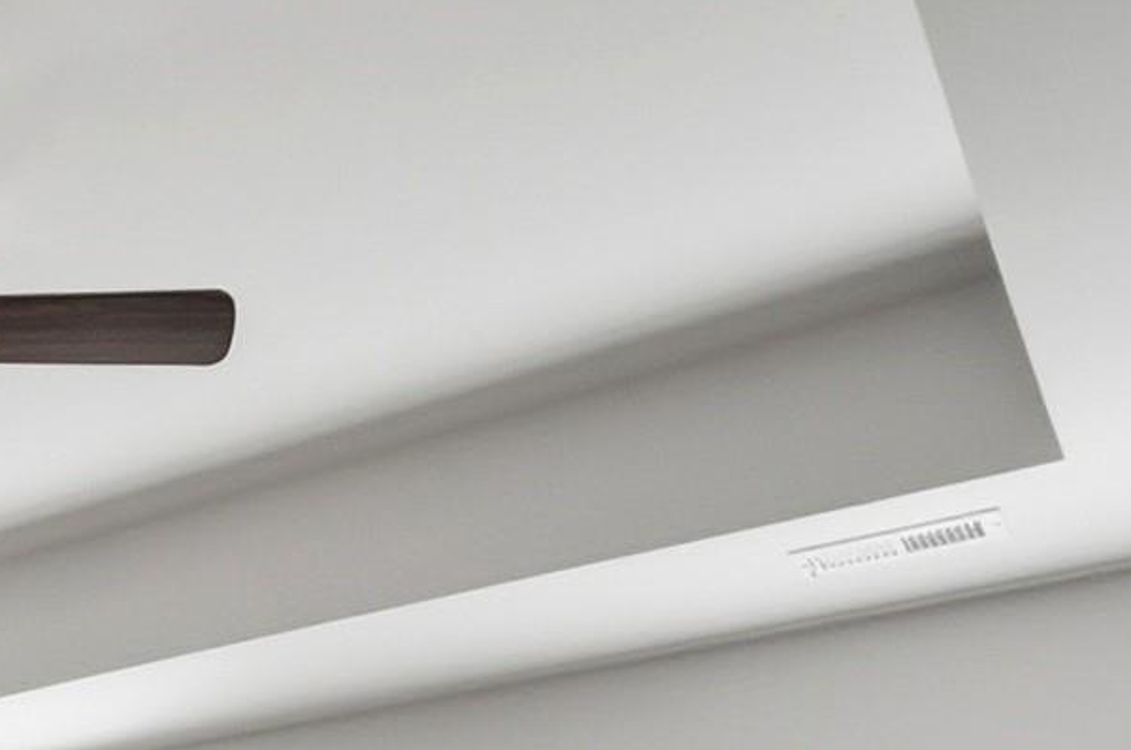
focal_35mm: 50
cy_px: 1204
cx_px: -190
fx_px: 1568
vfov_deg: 21.4
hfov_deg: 33.2
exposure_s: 1/2000
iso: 100
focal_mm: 10
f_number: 4
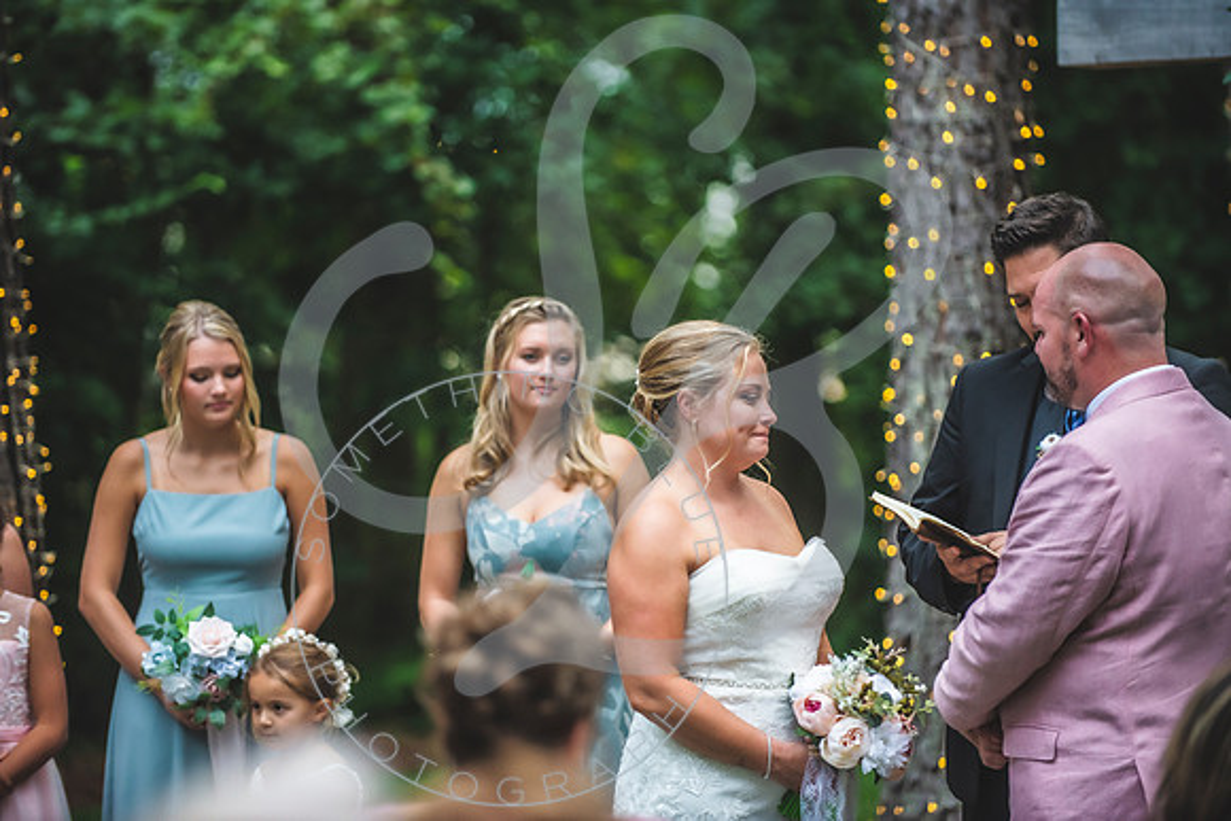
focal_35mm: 160
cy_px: 410
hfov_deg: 12.8
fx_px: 5472
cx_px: 616
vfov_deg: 8.6
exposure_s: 1/800
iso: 1000
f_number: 2.8
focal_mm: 160
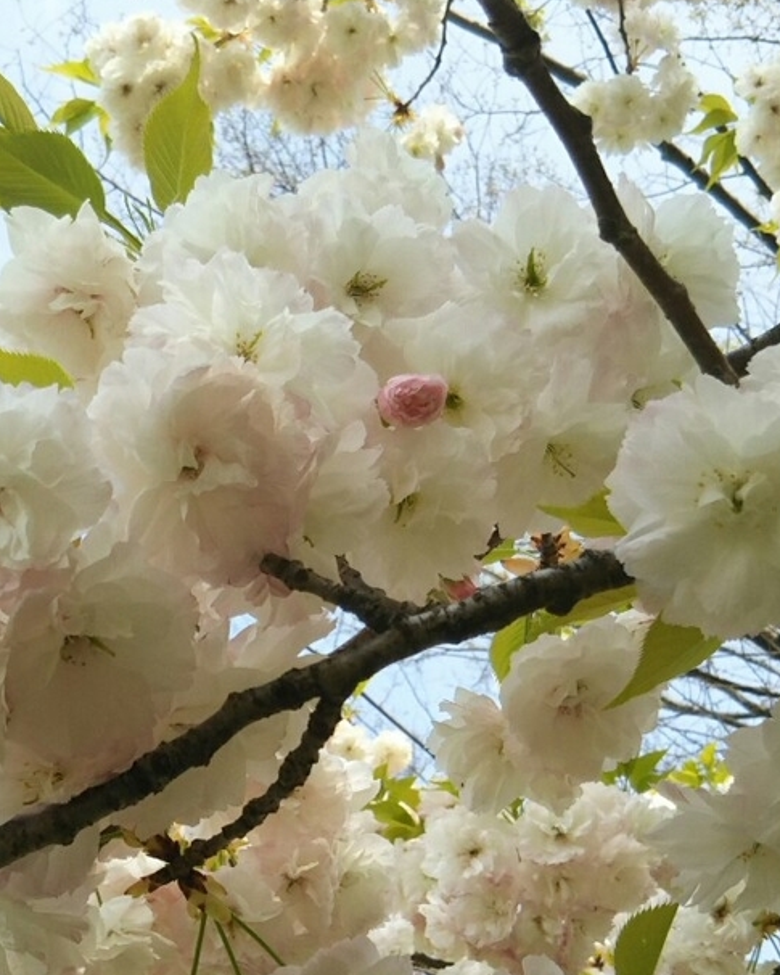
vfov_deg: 32.2
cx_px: 325
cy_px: 656
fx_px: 1673
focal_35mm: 58
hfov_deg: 26.2
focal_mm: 4
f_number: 2.2
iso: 25
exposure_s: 1/616
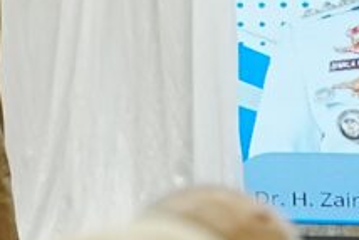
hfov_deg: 2.7
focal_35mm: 750
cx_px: -166
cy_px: -162
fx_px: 7484
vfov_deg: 1.8
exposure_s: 1/160
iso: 3200
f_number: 6.3
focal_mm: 157
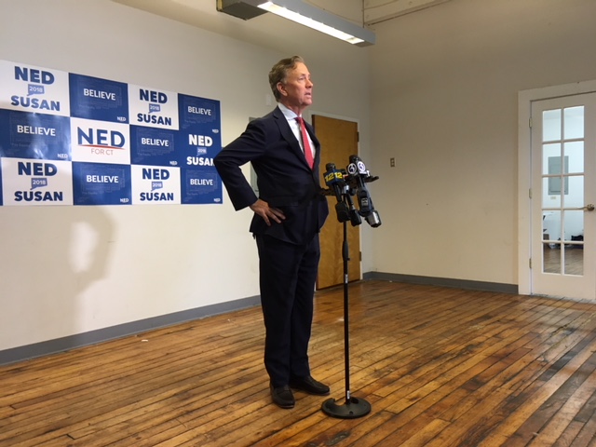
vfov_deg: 48.2
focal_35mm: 29
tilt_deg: -3.3
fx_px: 499
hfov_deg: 61.7
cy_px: 224
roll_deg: +1.0
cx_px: 298
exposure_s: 1/30
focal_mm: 4.15
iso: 80
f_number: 2.2
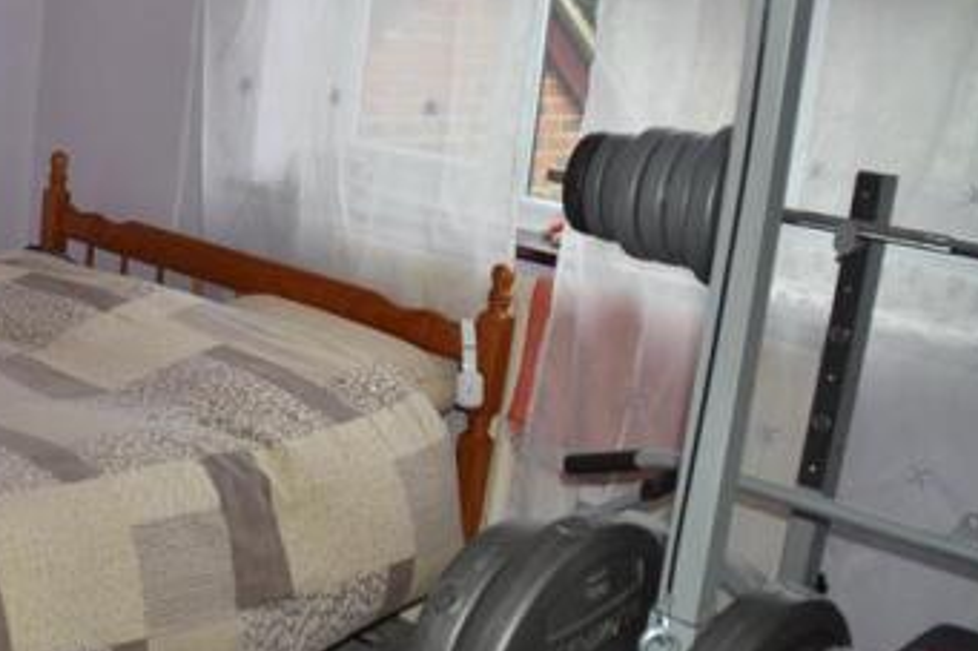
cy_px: 234
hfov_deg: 36.6
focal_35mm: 52
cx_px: 166
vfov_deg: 25.9
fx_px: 1412
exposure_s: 1/200
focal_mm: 18
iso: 800
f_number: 3.5
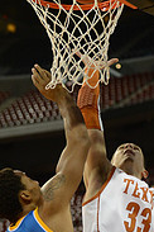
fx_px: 1104
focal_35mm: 172
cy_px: 202
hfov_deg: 8.0
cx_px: 129
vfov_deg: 11.9
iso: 3200
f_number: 2.8
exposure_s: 1/1600
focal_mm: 70
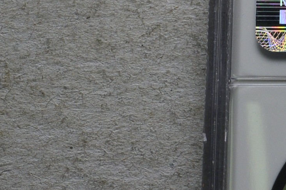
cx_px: 402
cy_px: 169
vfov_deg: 8.5
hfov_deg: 12.3
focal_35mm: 161
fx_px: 1277
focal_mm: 32
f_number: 14
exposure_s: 1/250
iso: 400
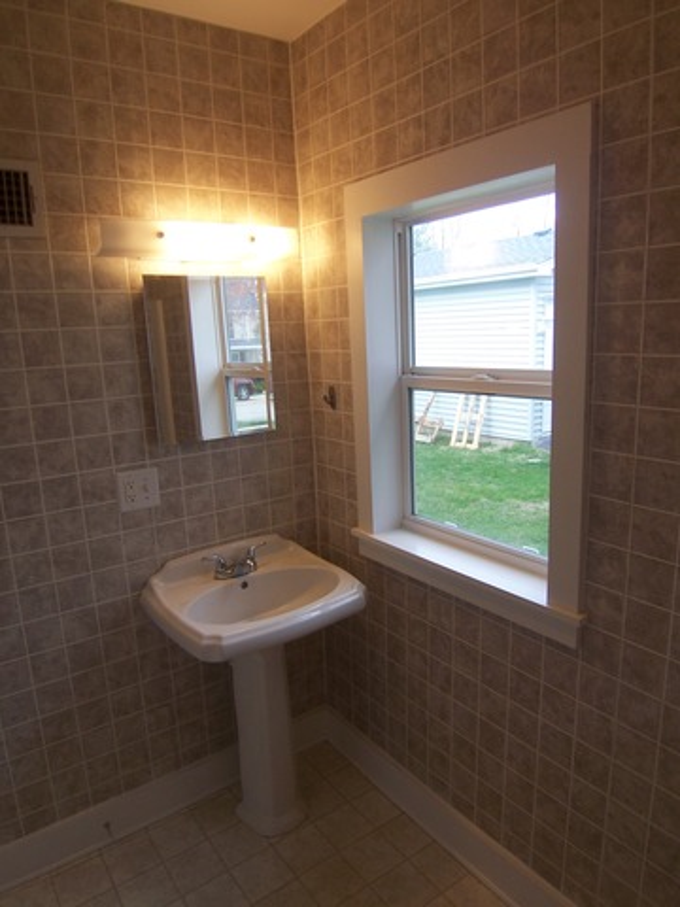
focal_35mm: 23
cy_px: 454
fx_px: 602
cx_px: 340
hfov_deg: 58.9
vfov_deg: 73.9
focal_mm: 3.8
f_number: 2.8
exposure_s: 1/60
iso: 64
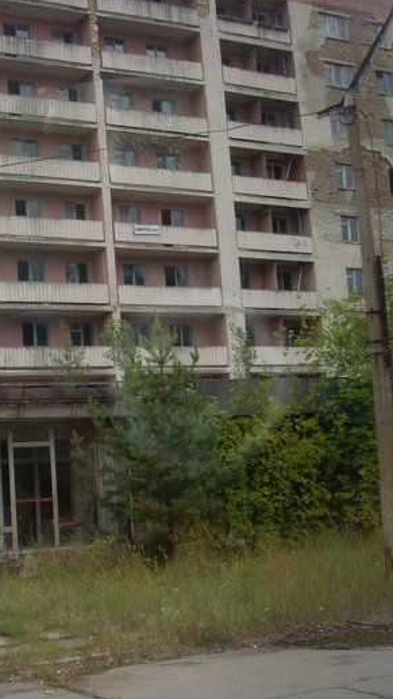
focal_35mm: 56
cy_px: 348
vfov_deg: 37.2
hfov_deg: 21.0
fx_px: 1037
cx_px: 35
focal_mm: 6.3
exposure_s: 1/250
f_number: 3
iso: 80
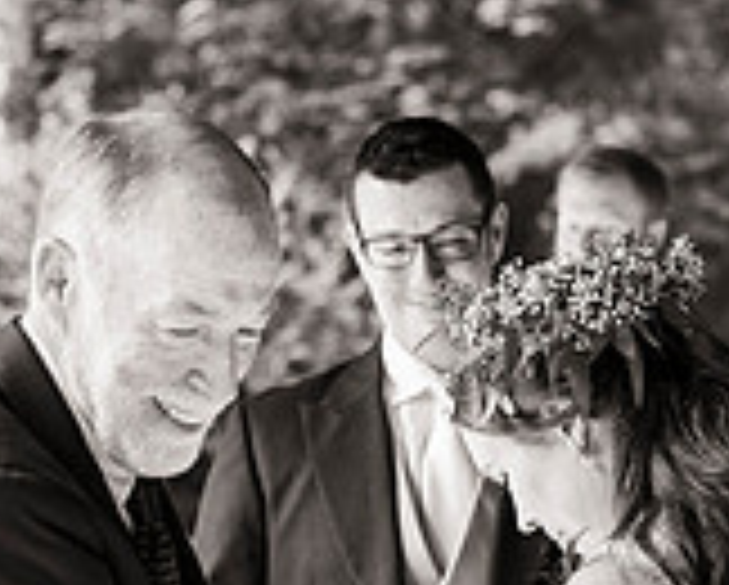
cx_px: 513
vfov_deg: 9.2
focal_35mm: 168
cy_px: 418
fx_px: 3629
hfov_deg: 11.5
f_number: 2.8
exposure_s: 1/400
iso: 320
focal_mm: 50
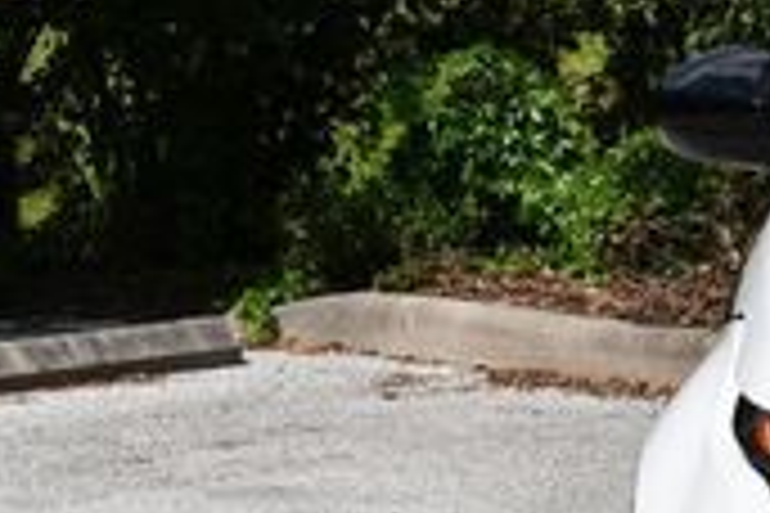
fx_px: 5454
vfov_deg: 5.4
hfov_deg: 7.8
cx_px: 1400
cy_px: 369
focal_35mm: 255
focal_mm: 34
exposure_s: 1/320
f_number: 9
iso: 100
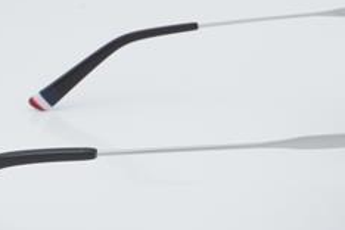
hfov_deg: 16.0
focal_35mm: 128
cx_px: 192
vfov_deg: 10.7
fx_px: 1227
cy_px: 116
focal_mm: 50
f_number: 32
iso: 100
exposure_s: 1/3
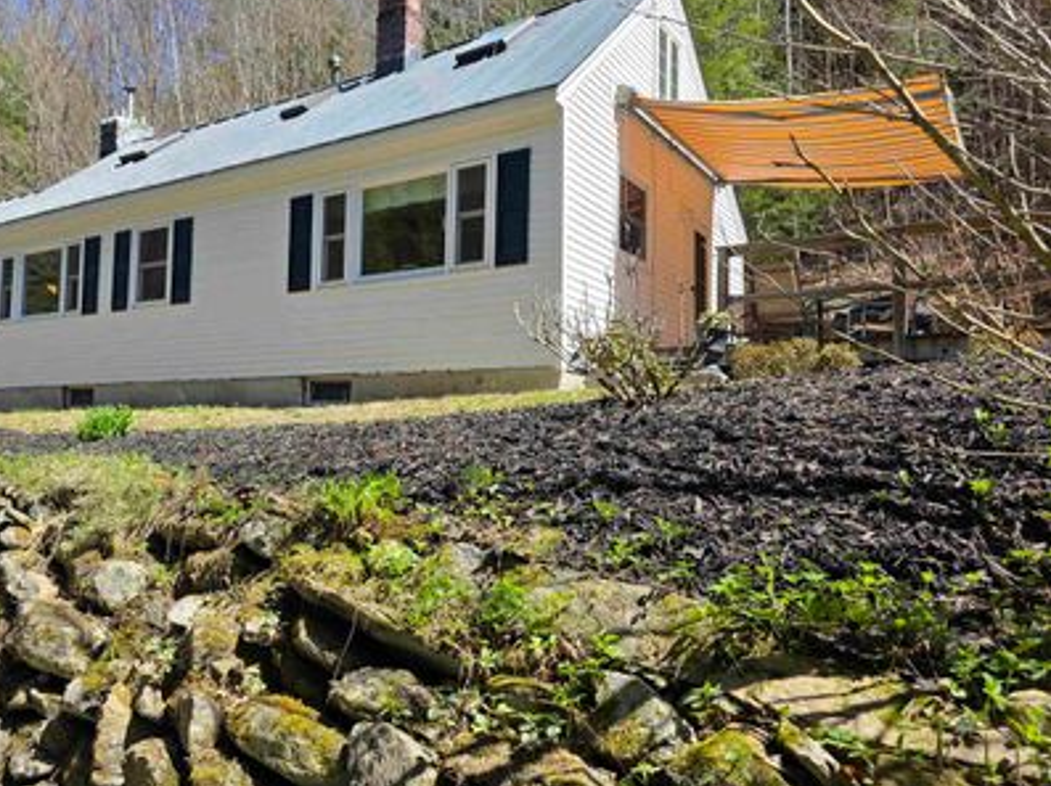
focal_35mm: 29
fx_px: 880
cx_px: 392
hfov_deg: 60.9
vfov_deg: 48.1
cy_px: 369
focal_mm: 6.3
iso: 80
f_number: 1.7
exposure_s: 1/4057
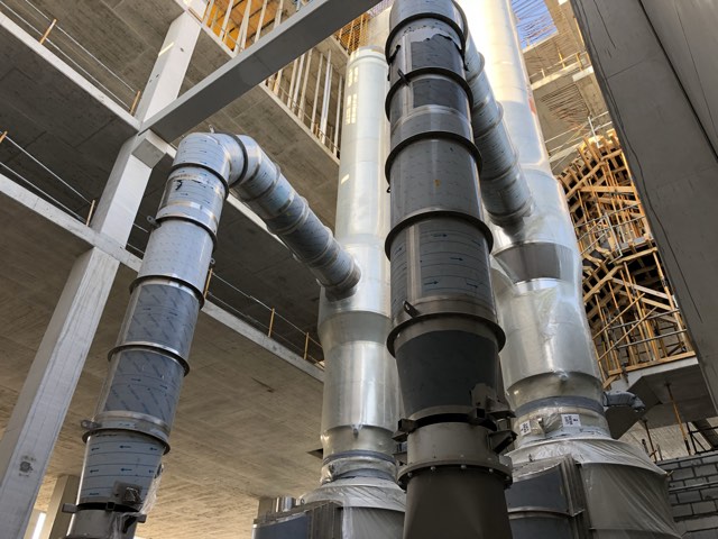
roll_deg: -1.8
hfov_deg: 63.4
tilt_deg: +35.8
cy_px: 270
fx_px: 581
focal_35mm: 28
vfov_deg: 49.7
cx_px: 359
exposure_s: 1/120
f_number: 1.8
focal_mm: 4
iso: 25
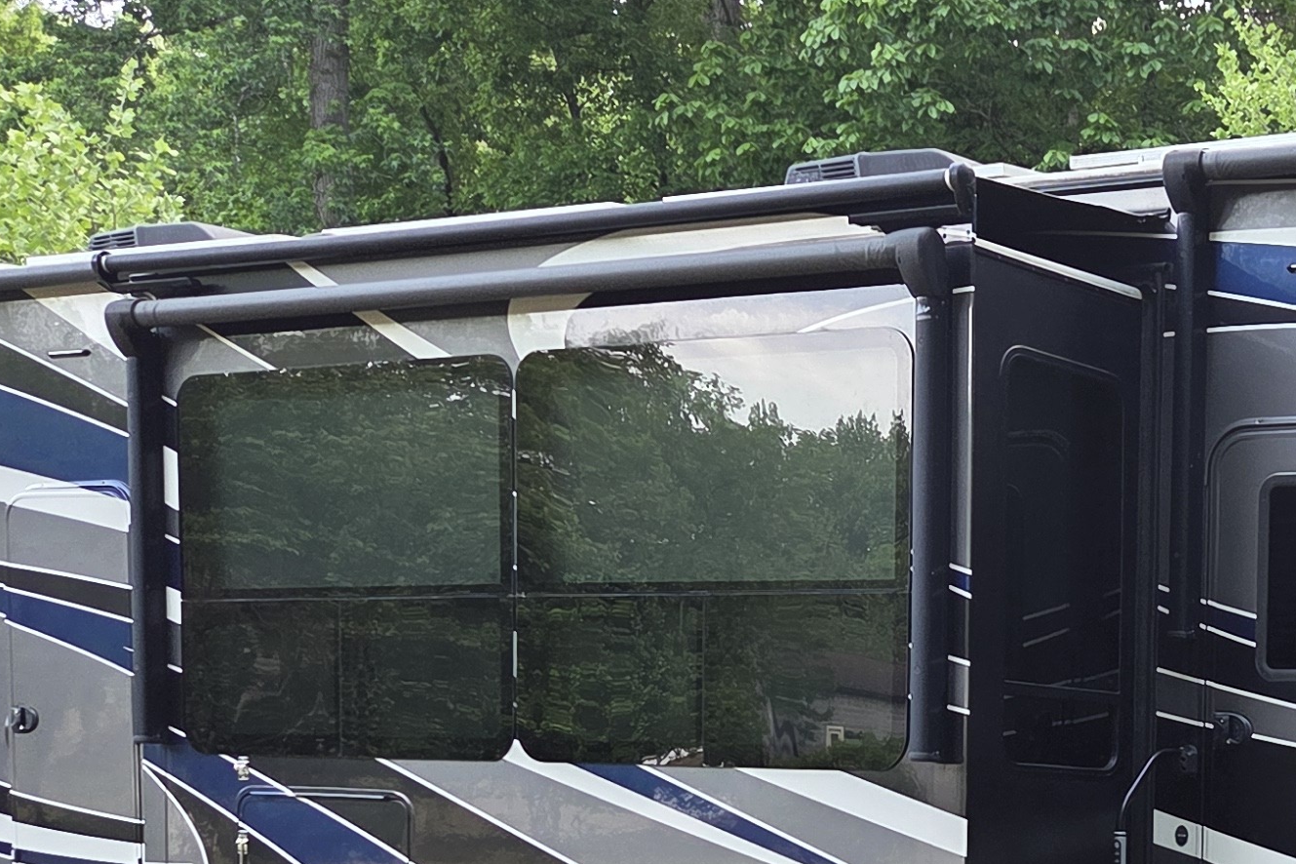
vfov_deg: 18.0
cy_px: 1020
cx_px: 1536
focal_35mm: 72
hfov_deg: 25.4
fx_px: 2592
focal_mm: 5.4
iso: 64
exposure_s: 1/180
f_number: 1.8
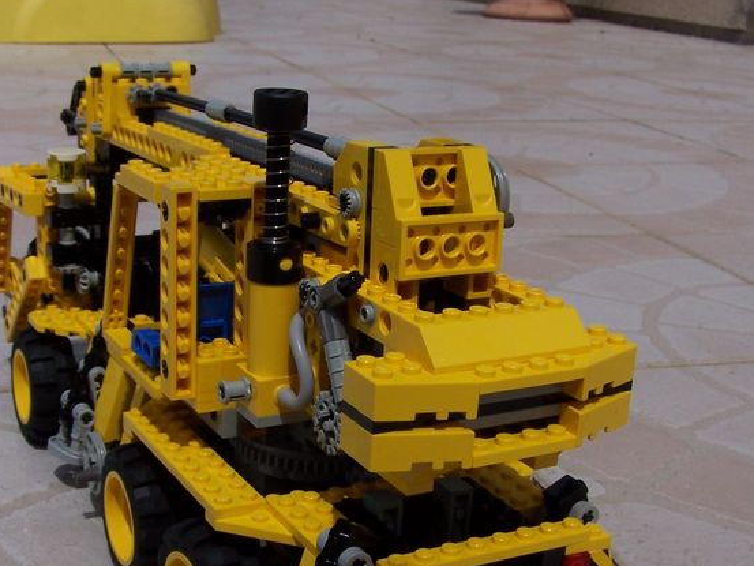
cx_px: 344
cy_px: 353
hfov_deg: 34.9
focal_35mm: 55
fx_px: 1198
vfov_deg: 26.5
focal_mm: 6.3
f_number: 5.6
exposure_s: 1/1500
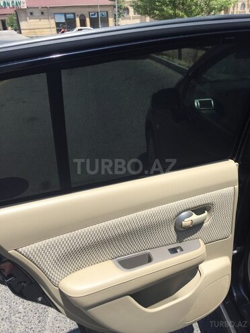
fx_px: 279
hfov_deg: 48.2
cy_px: 166
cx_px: 125
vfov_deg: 61.7
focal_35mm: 29
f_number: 2.2
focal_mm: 4.15
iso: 32
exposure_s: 1/1163
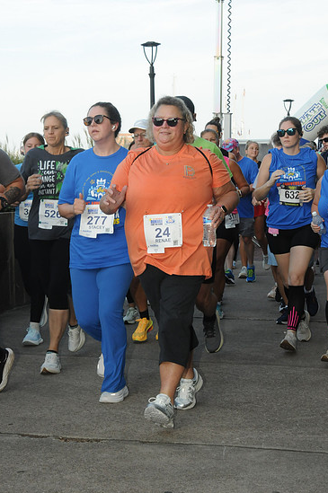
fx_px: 1041
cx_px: 160
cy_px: 253
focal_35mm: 76
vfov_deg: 26.7
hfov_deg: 17.9
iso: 800
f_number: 14
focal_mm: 48
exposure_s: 1/250
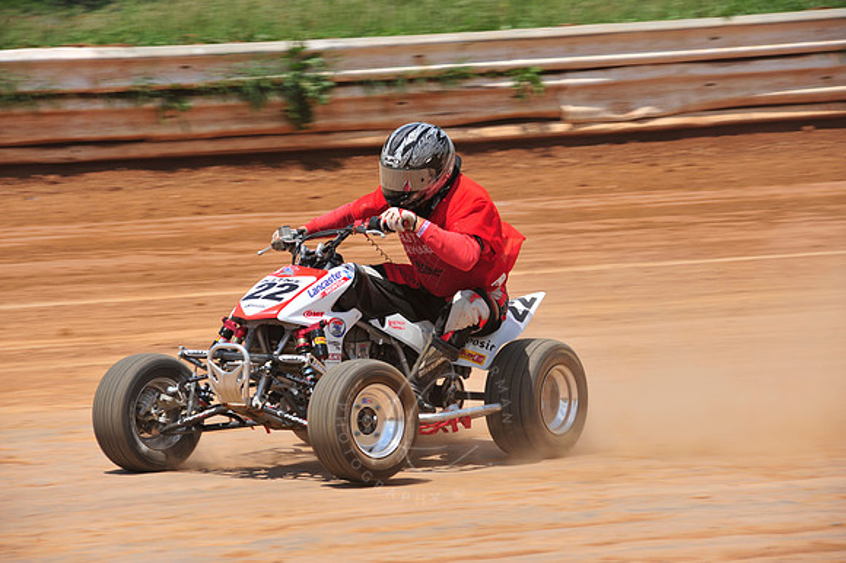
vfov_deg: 6.9
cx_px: 423
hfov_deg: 10.3
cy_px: 282
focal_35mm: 200
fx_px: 4697
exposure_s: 1/400
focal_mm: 200
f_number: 10
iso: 200
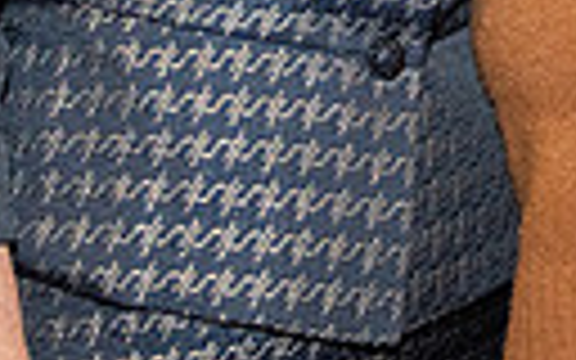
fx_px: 2465
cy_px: -308
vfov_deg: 8.0
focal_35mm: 157
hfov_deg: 13.1
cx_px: 624
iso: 800
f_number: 4
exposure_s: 1/250
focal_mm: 29
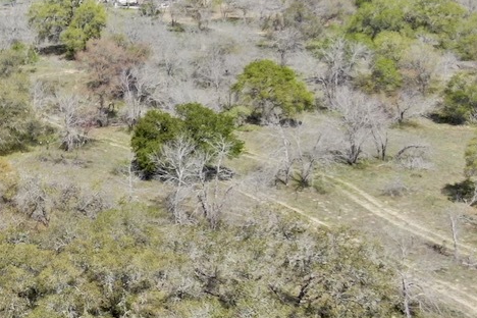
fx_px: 1206
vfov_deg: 14.9
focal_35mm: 91
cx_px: -65
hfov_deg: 21.1
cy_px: 277
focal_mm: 5.45
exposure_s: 1/1000
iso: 100
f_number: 3.1
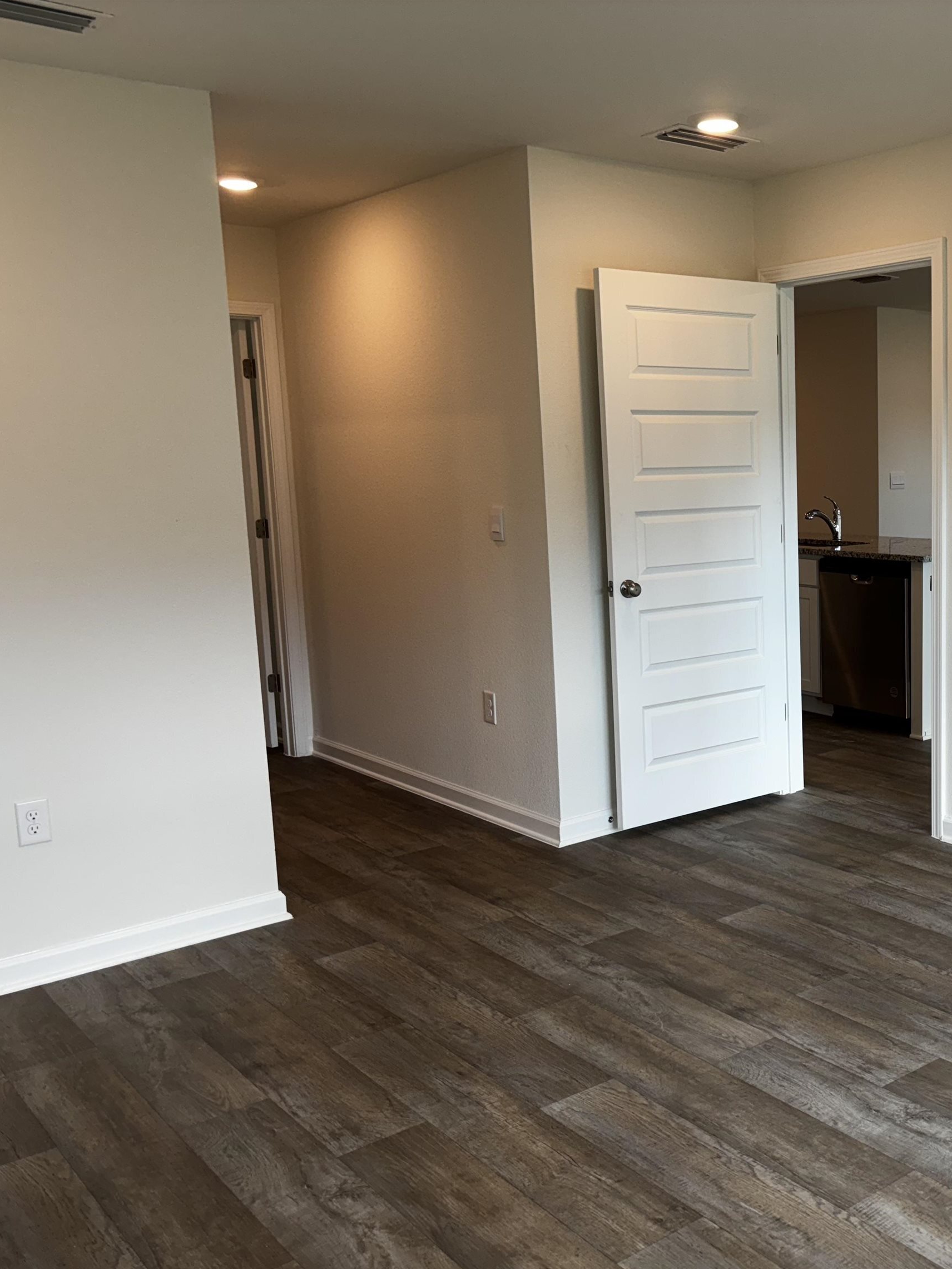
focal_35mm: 35
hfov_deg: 38.7
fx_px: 1283
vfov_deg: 52.6
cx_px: 799
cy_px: 638
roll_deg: +0.8
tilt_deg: -8.1
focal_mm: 5.96
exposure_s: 1/120
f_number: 1.6
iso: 50
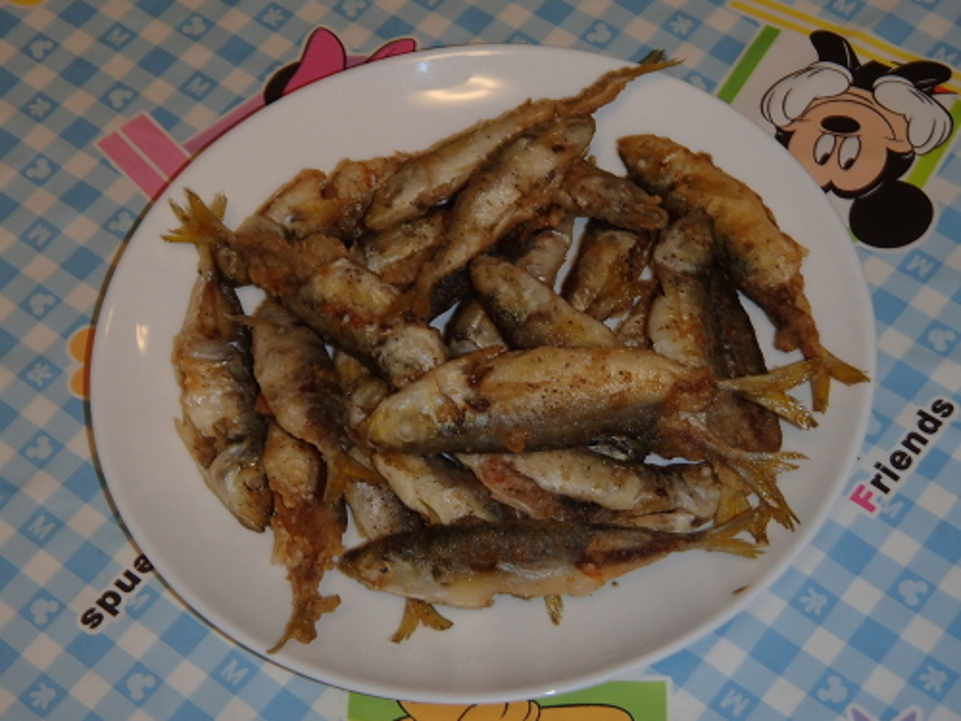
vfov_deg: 20.2
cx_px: 480
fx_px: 2027
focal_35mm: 73
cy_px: 360
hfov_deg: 26.7
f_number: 5.7
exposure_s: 1/80
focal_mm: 13.09
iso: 200
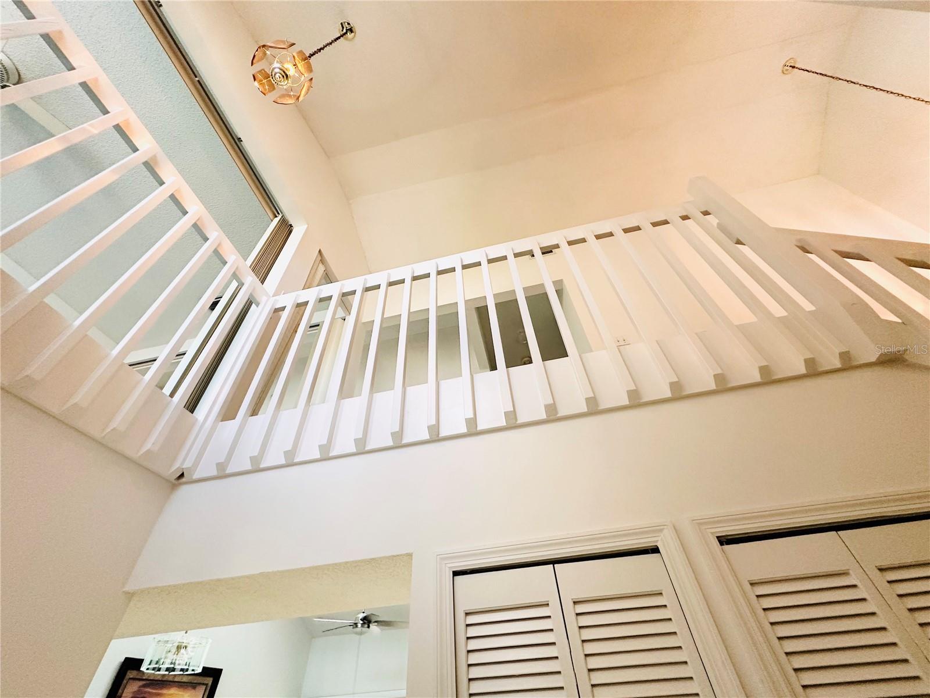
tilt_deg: +44.4
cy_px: 349
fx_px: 376
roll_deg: +4.0
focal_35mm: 14
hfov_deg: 102.1
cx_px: 465
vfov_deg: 85.7
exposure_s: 1/120
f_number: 2.2
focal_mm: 2.22
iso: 250
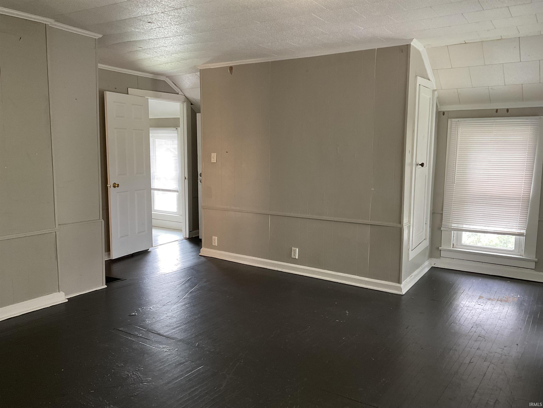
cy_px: 204
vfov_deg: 48.2
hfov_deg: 61.7
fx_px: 455
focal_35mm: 29
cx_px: 272
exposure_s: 1/60
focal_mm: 3
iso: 100
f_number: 1.8
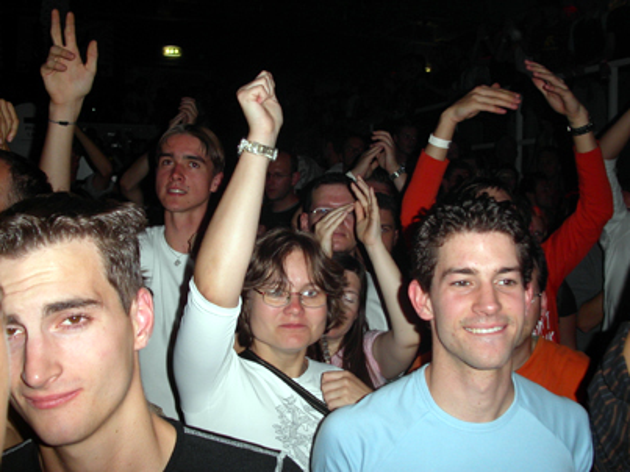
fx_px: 691
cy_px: 236
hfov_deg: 49.0
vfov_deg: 37.7
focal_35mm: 38
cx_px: 315
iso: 100
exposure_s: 1/30
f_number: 2.8
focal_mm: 7.8
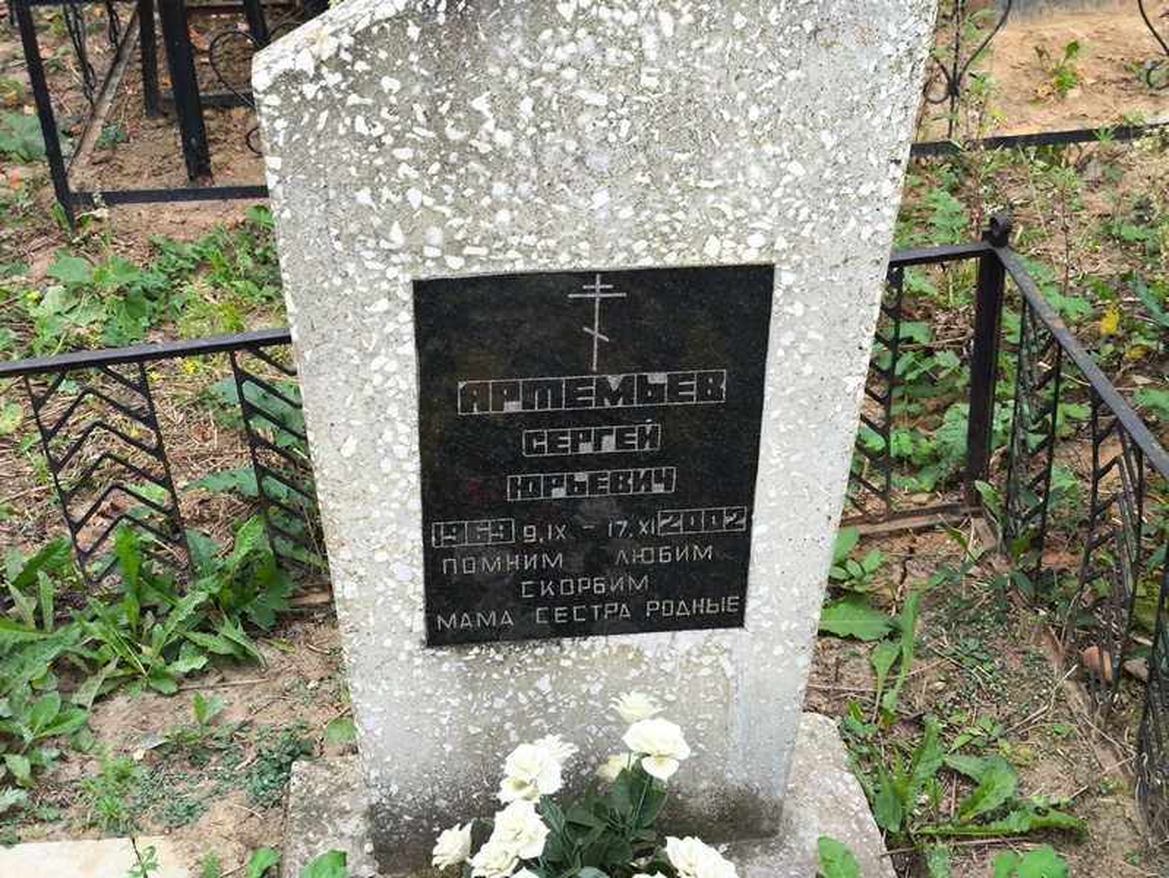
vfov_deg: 29.1
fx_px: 1689
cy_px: 439
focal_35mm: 50
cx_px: 584
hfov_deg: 38.2
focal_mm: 4.71
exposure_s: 1/60
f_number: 1.7
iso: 50
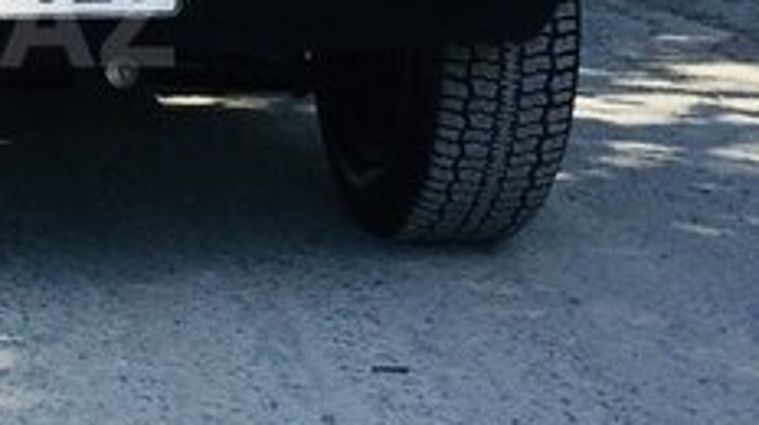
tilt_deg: -6.9
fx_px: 1810
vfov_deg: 13.3
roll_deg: +0.3
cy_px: 18
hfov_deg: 21.9
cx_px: -160
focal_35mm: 90
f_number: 2.2
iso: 32
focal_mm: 4.15
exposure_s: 1/1199
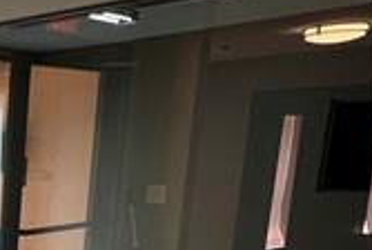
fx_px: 642
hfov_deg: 22.6
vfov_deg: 20.7
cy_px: 292
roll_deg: +0.5
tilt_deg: -10.1
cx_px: -256
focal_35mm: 62
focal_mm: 1.57
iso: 100
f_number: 1.8
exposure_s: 1/120
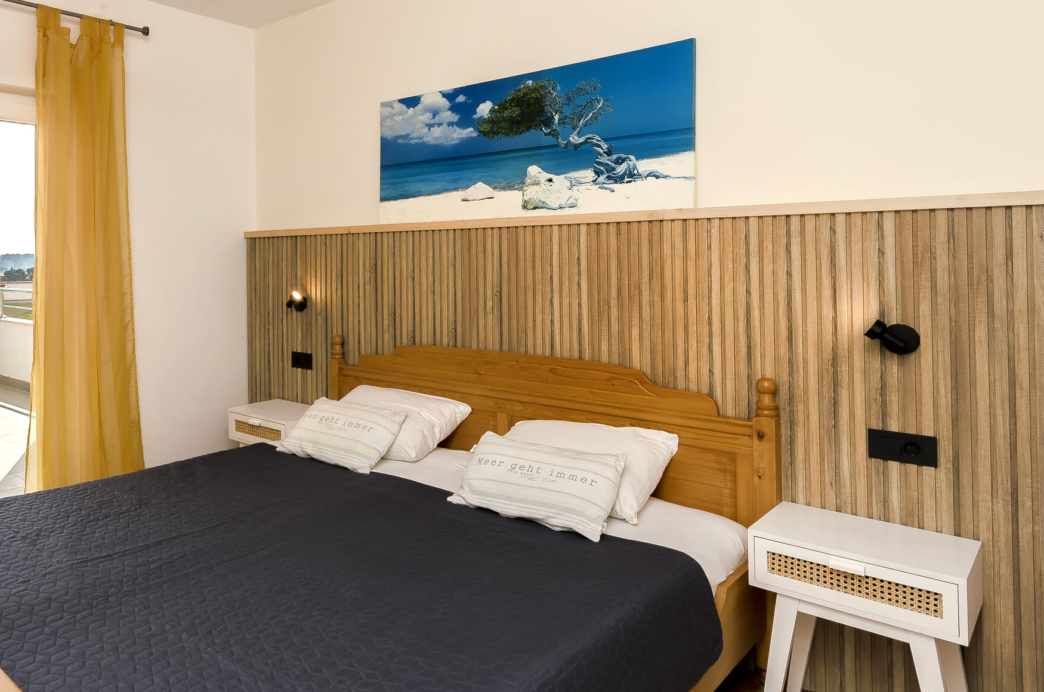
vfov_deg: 52.1
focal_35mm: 24
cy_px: 243
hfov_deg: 70.7
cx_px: 314
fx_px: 695
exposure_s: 1/200
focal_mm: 10
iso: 100
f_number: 9
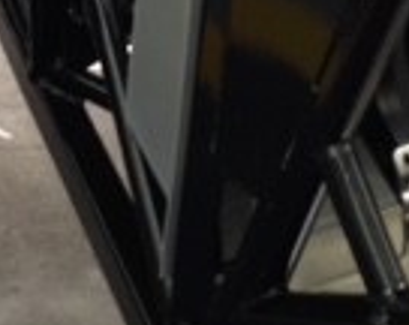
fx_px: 1835
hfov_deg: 12.4
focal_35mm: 152
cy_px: 33
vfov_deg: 10.1
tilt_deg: -22.6
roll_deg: -1.5
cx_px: -81
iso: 50
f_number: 2.4
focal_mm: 4.12
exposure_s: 1/34
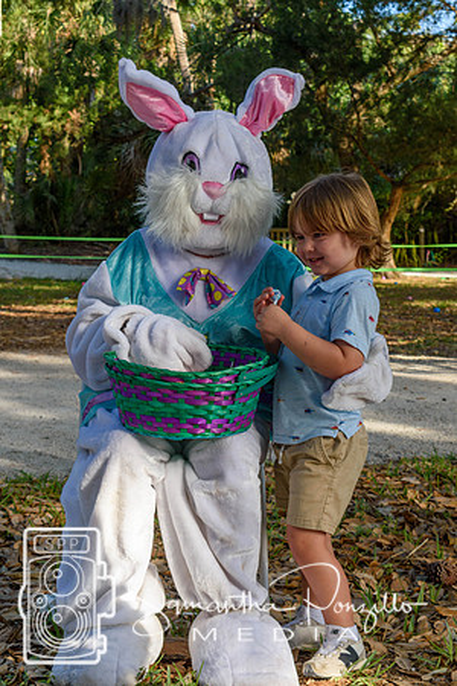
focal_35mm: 63
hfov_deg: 21.6
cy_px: 343
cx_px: 228
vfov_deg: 31.9
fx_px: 1200
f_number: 8
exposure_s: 1/250
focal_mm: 42
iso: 200
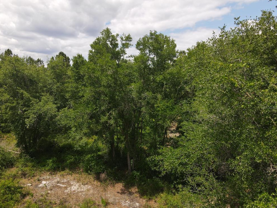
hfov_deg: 69.4
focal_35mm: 25
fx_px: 200
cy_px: 107
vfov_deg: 54.9
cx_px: 134
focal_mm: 4.5
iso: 100
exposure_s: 1/50
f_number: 2.8
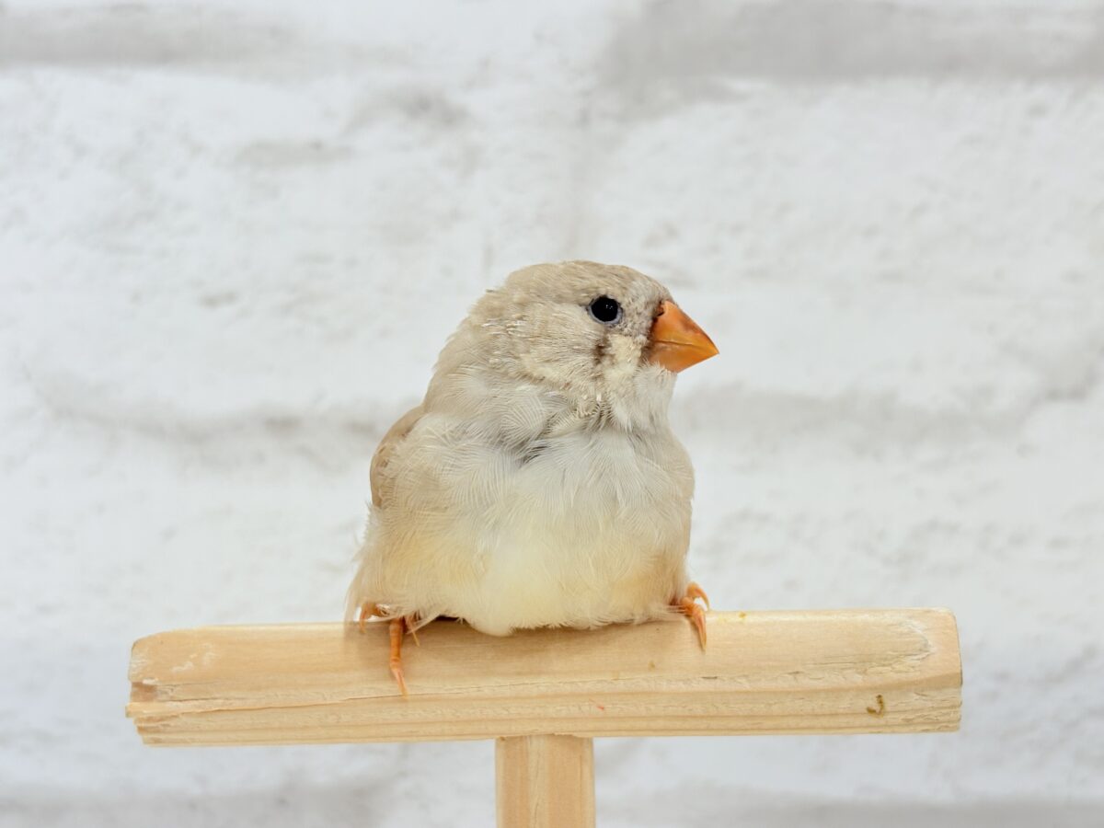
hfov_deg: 36.8
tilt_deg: +1.1
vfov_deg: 28.0
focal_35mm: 52
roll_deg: +0.7
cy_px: 414
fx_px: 1658
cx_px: 552
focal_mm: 5.96
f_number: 1.6
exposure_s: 1/100
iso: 64
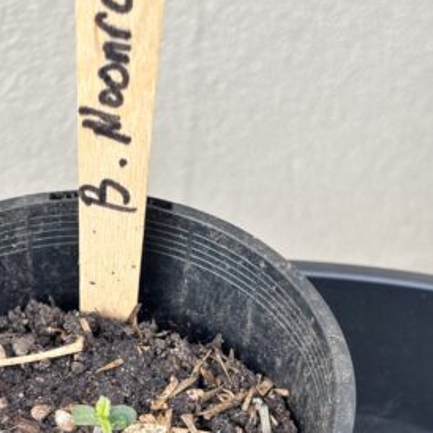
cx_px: 143
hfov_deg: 20.6
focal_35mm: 84
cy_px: 247
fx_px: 1189
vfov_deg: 20.6
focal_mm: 5.96
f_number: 1.6
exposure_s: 1/471
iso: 32
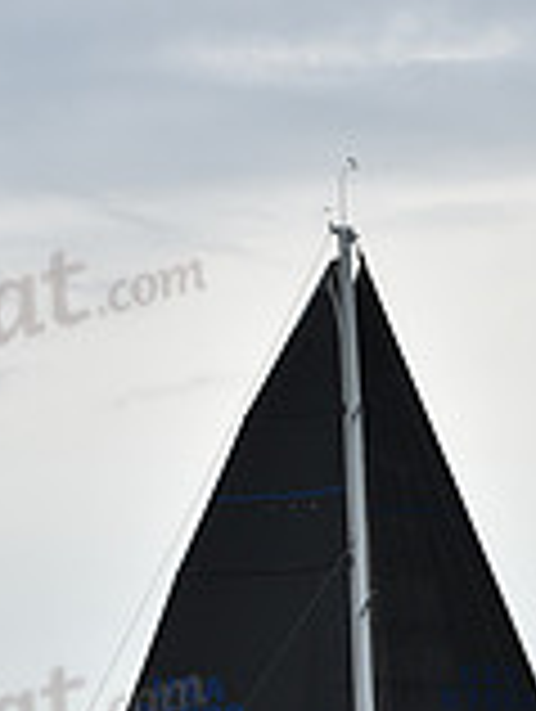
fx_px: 5086
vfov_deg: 7.9
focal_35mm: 247
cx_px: 439
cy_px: 927
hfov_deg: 6.0
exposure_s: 1/800
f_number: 6.3
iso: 250
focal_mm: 70
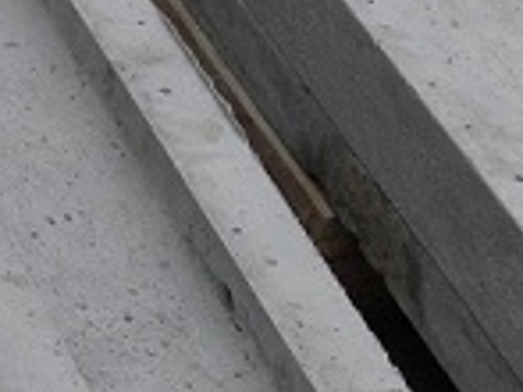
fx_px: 2400
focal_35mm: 159
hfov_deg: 12.4
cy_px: 331
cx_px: 75
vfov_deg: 9.3
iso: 50
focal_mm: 7.1
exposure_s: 1/160
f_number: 5.7
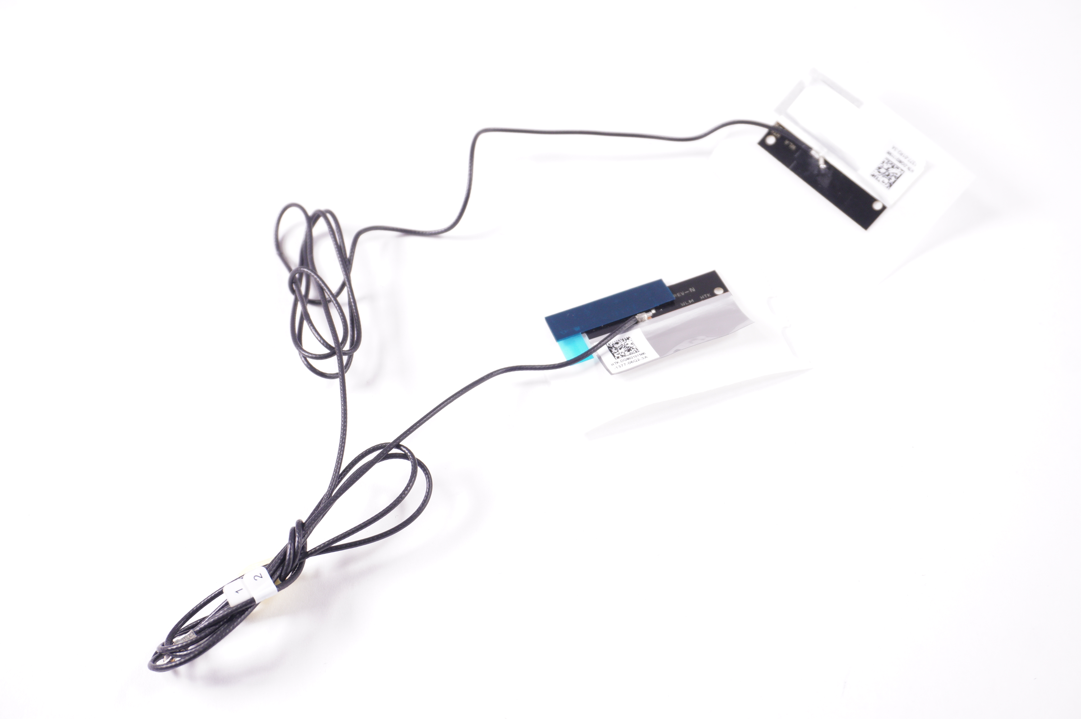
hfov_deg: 45.0
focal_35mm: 44
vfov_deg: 30.8
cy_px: 360
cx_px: 540
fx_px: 1305
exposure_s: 1/200
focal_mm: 29
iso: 640
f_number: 6.3
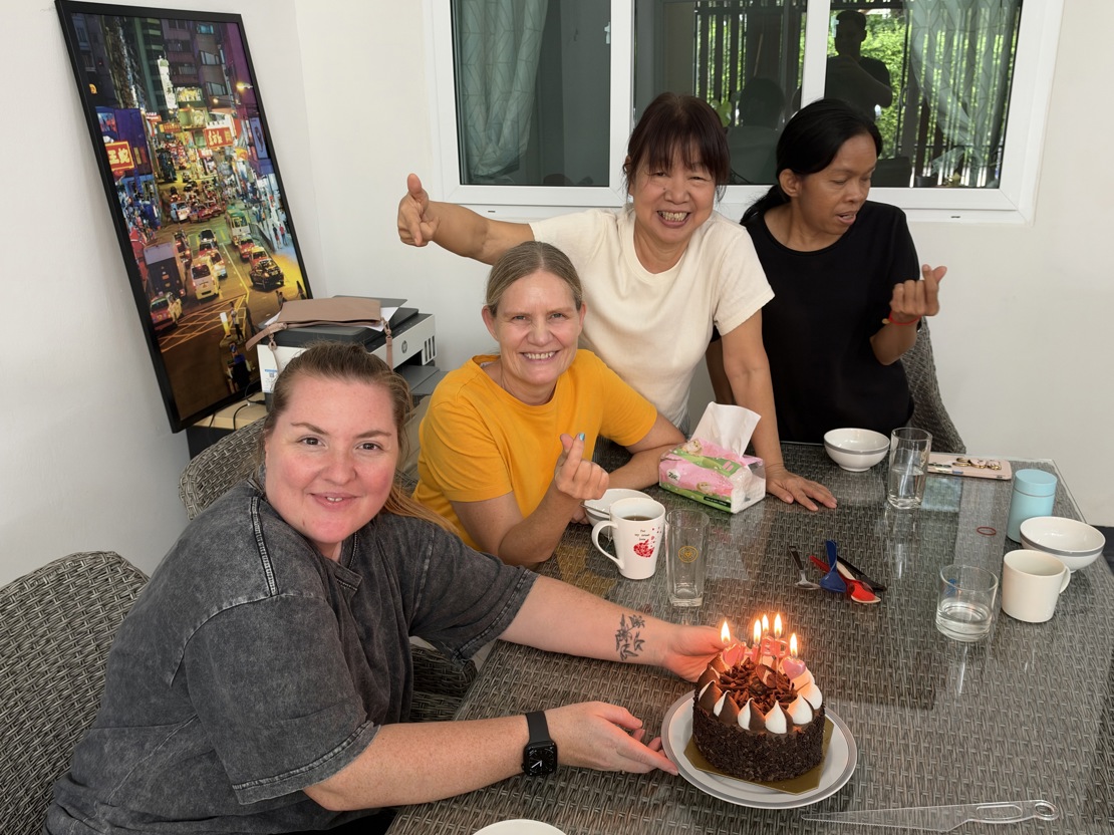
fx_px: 933
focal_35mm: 29
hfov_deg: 61.7
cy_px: 418
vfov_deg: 48.2
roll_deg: +1.5
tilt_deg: -19.8
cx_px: 557
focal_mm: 6.93
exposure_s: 1/107
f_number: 1.8
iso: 400
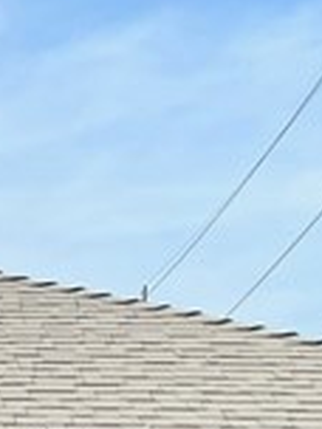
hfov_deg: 8.1
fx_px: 2170
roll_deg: -0.3
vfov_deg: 10.4
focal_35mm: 175
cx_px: -291
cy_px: 875
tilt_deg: -4.1
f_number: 1.5
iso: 50
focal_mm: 5.7
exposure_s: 1/2353
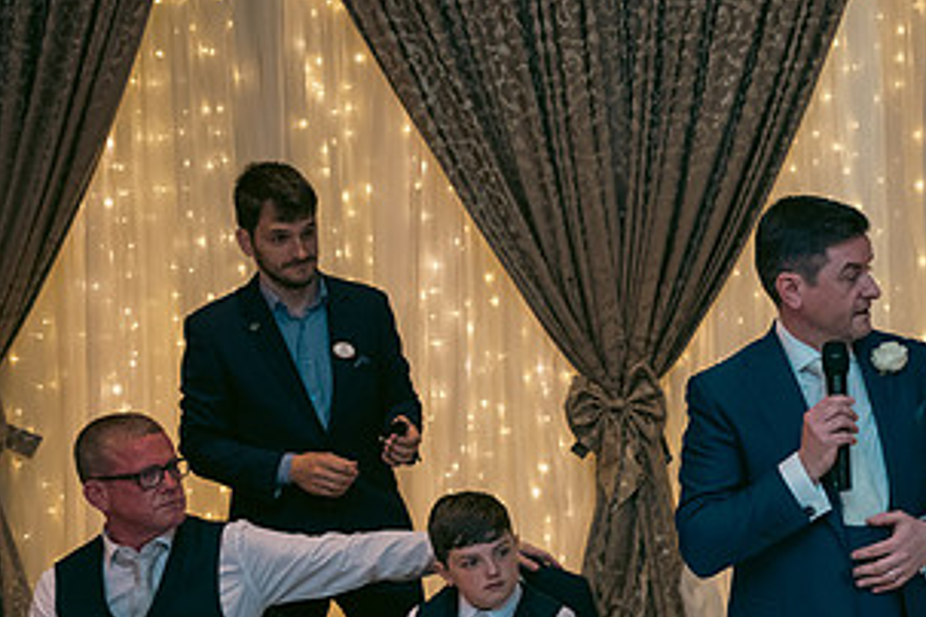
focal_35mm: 67
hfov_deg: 28.7
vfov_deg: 20.2
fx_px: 1723
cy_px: 429
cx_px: 856
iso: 800
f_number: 3.5
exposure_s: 1/160
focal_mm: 35
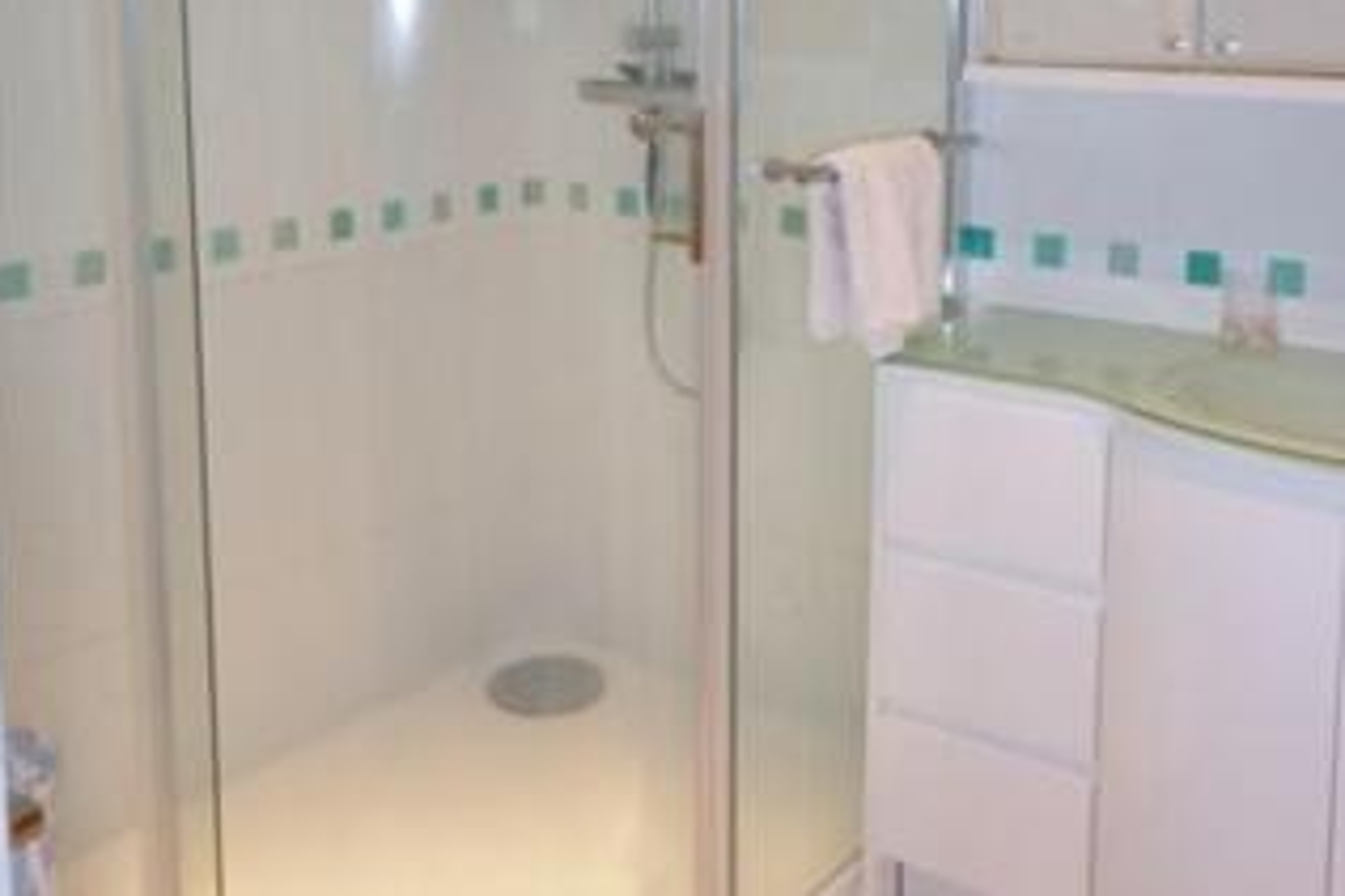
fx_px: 1494
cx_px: 677
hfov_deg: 48.5
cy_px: 159
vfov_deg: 32.3
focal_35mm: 40
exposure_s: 1/30
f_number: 2.8
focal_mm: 5
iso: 100
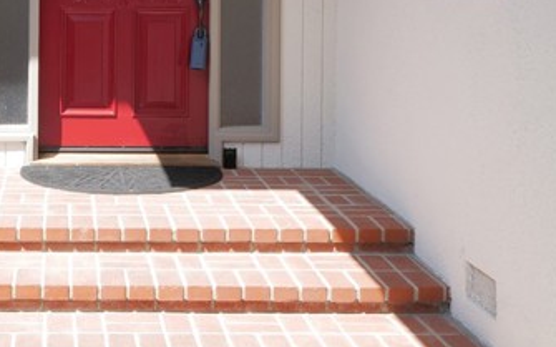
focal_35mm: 73
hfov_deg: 27.4
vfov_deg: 17.4
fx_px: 1106
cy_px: -10
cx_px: 73
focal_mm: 18
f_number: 11
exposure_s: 1/40
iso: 200
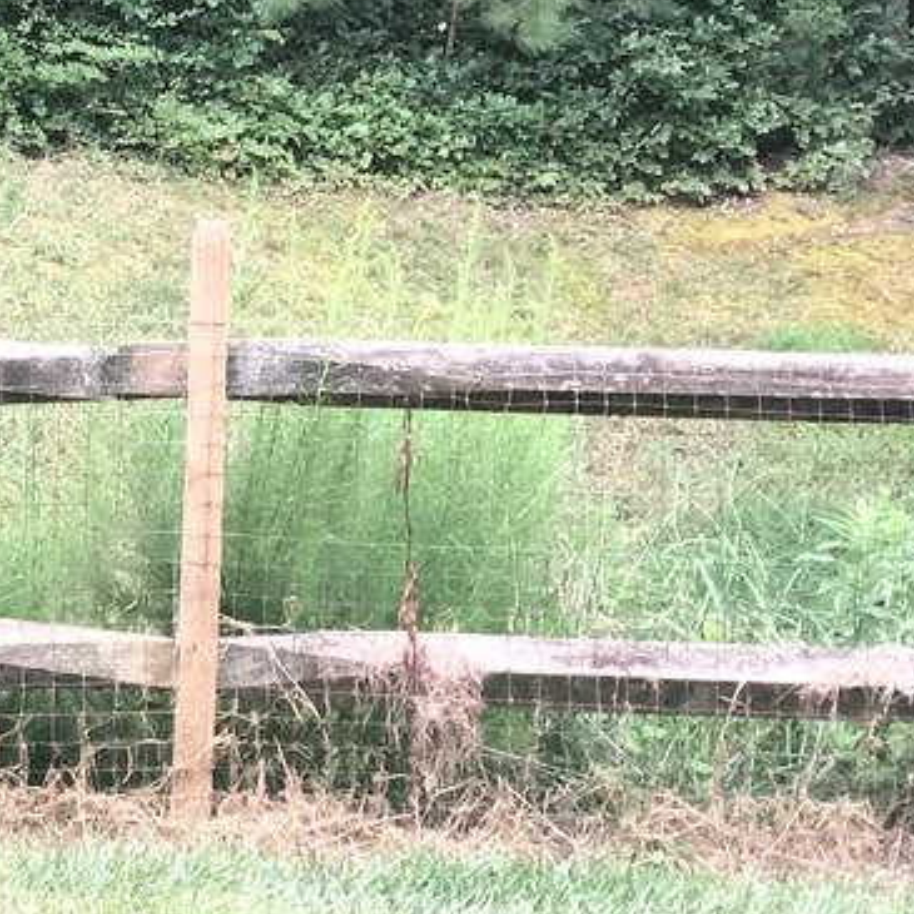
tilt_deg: -9.2
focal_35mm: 129
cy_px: 240
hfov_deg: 13.0
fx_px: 3854
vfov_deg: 13.5
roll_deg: -0.6
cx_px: -311
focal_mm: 6
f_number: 2.4
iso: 100
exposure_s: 1/60
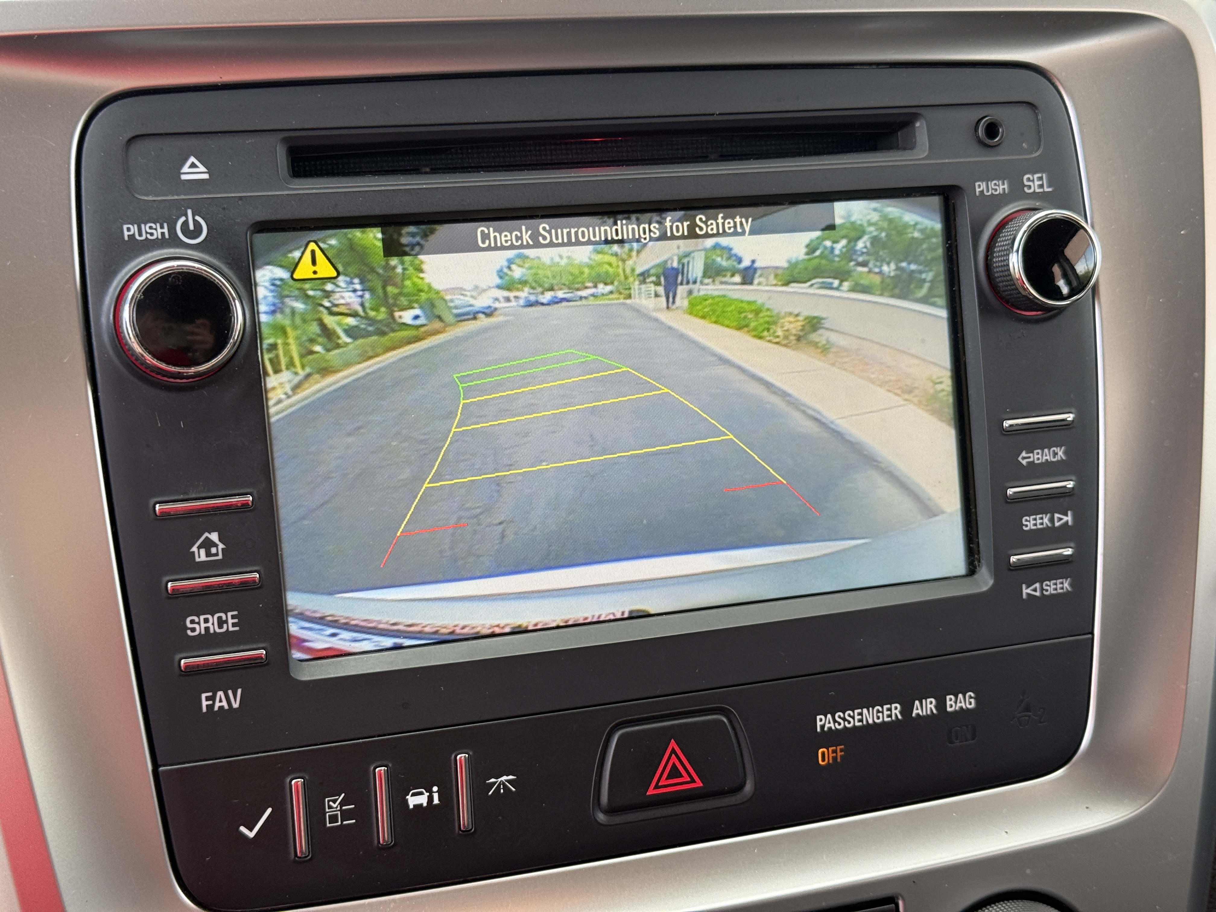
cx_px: 608
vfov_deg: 30.3
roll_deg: -5.1
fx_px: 1686
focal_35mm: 48
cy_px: 456
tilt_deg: -29.3
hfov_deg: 39.7
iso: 80
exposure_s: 1/121
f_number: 1.78
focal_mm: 6.76
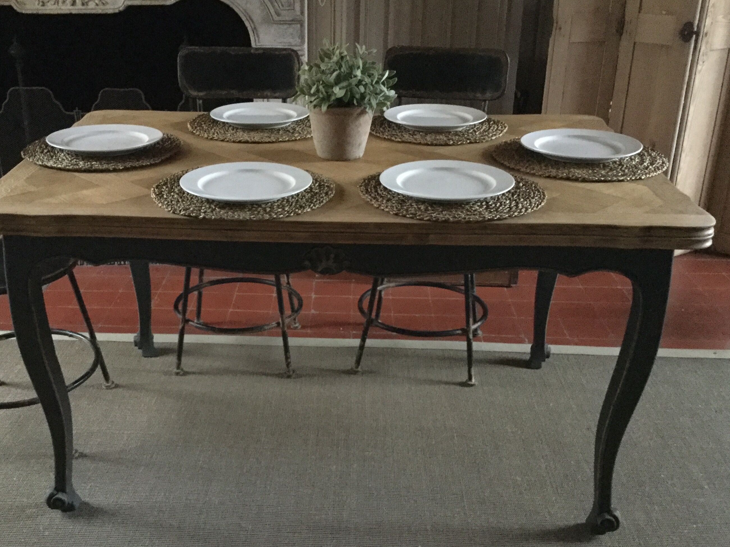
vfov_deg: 36.8
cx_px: 306
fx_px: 823
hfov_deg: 47.7
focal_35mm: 39
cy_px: 304
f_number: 2.4
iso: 800
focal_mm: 3.3
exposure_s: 1/17
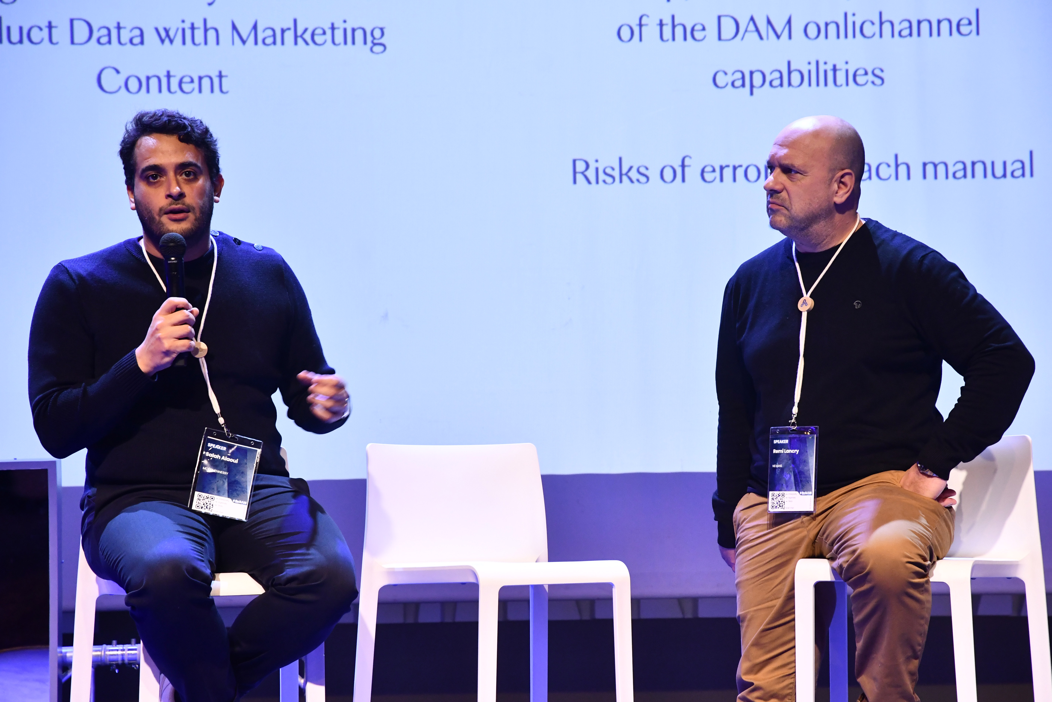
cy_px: 351
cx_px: 526
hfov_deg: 18.9
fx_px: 3156
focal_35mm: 108
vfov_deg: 12.7
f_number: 5.6
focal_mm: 72
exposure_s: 1/80
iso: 2000
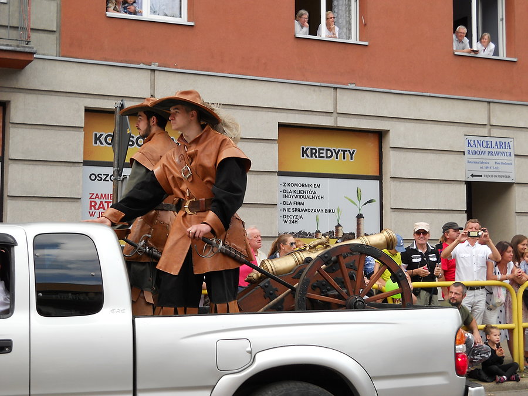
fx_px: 1007
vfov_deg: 22.3
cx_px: 264
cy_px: 198
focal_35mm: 66
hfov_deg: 29.4
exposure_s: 1/125
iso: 80
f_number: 4
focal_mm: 10.84
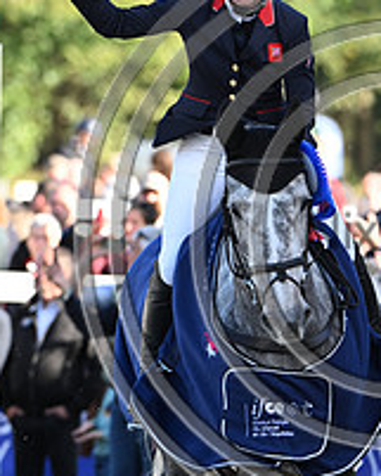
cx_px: 351
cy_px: 194
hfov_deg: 1.8
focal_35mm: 840
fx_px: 11831
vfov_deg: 2.3
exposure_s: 1/800
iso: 1400
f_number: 5.6
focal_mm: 310
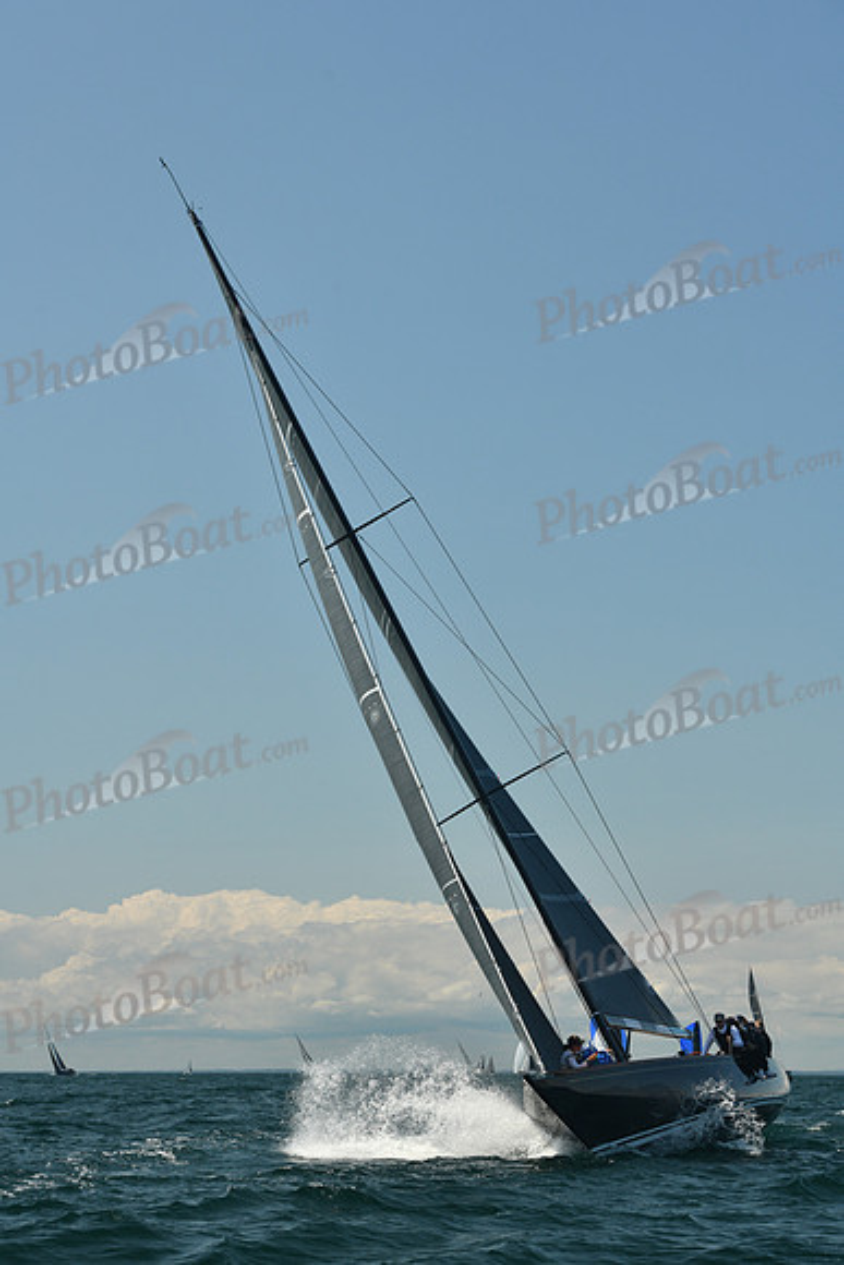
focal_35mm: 90
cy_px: 632
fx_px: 3163
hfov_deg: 15.2
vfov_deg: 22.6
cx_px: 422
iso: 320
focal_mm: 90
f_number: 8
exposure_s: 1/640
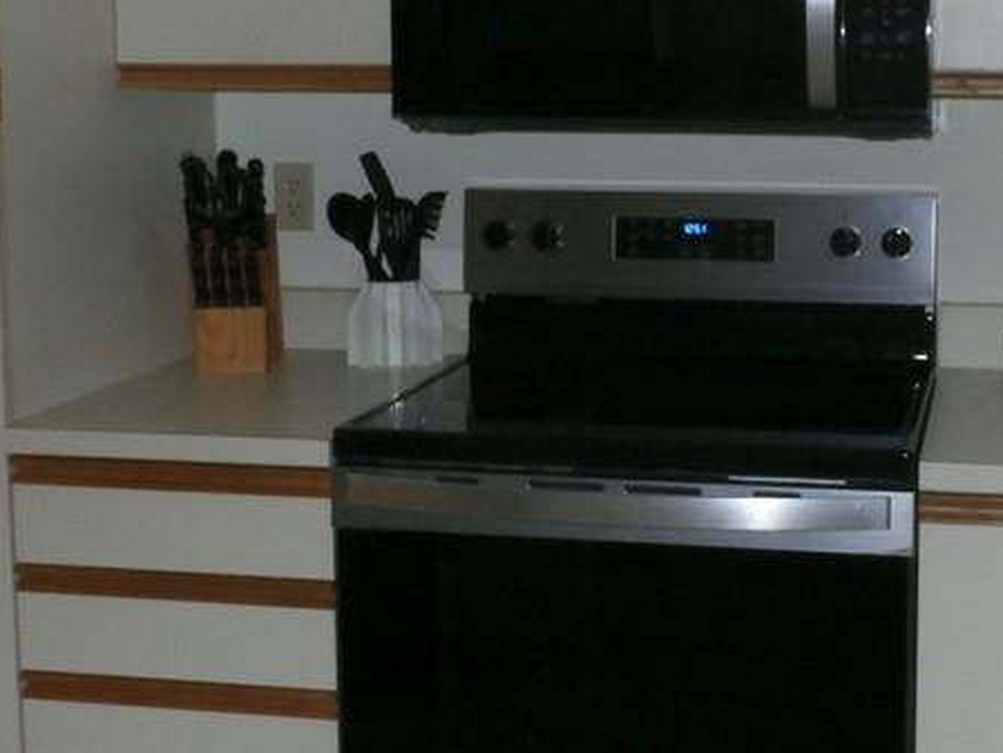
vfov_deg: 25.5
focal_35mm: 57
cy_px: 226
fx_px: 1652
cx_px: 728
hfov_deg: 33.2
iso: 200
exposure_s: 1/30
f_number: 3
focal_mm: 4.5
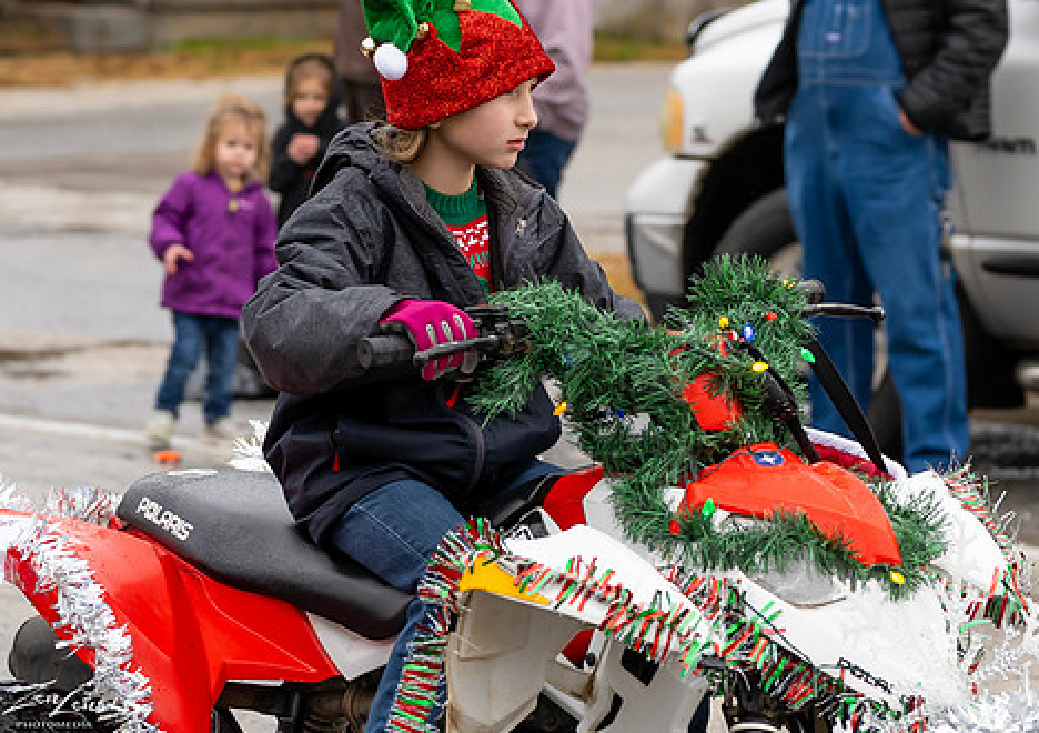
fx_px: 4378
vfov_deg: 9.6
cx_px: 621
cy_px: 306
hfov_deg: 13.5
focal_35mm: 149
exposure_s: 1/640
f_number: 2.8
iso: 320
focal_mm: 61
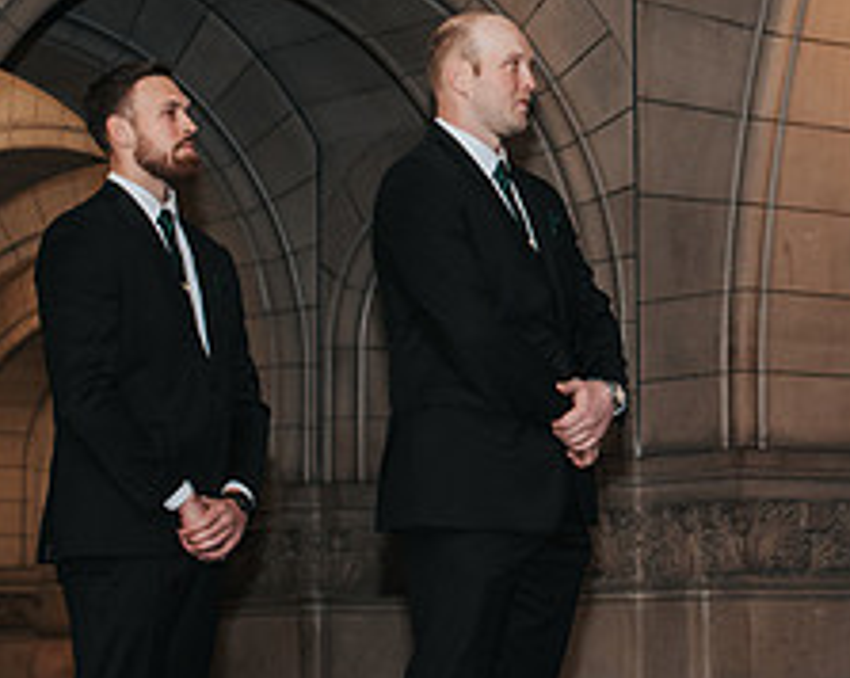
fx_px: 3192
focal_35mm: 127
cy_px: 143
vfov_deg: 12.1
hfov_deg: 14.8
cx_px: 919
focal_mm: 50
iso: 800
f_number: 3.2
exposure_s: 1/200
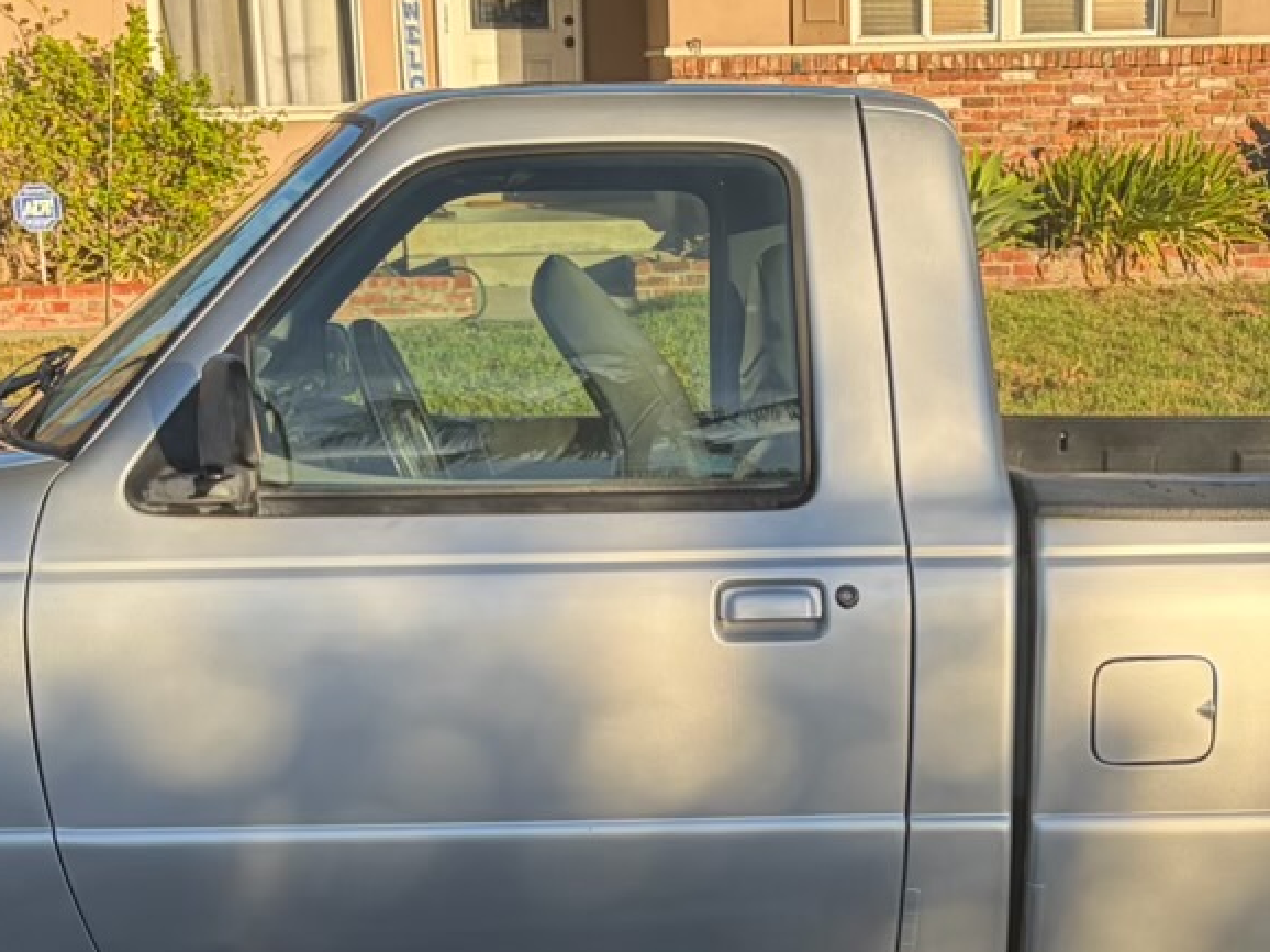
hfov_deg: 27.0
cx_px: 710
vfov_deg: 20.0
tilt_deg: -16.0
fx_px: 2640
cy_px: 862
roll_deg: +1.7
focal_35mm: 72
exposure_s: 1/1217
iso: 50
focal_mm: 5.96
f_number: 1.6
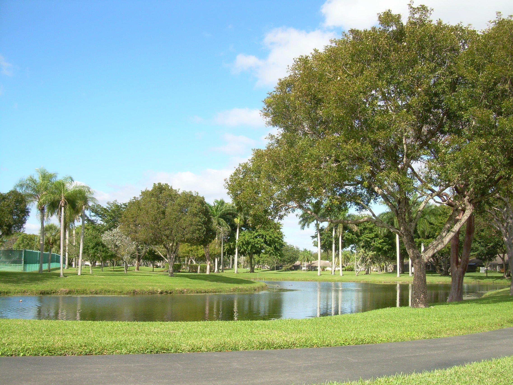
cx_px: 256
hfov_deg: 49.0
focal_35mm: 38
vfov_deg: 37.7
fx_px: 563
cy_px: 192
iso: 50
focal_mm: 6.3
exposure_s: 1/229
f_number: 4.6
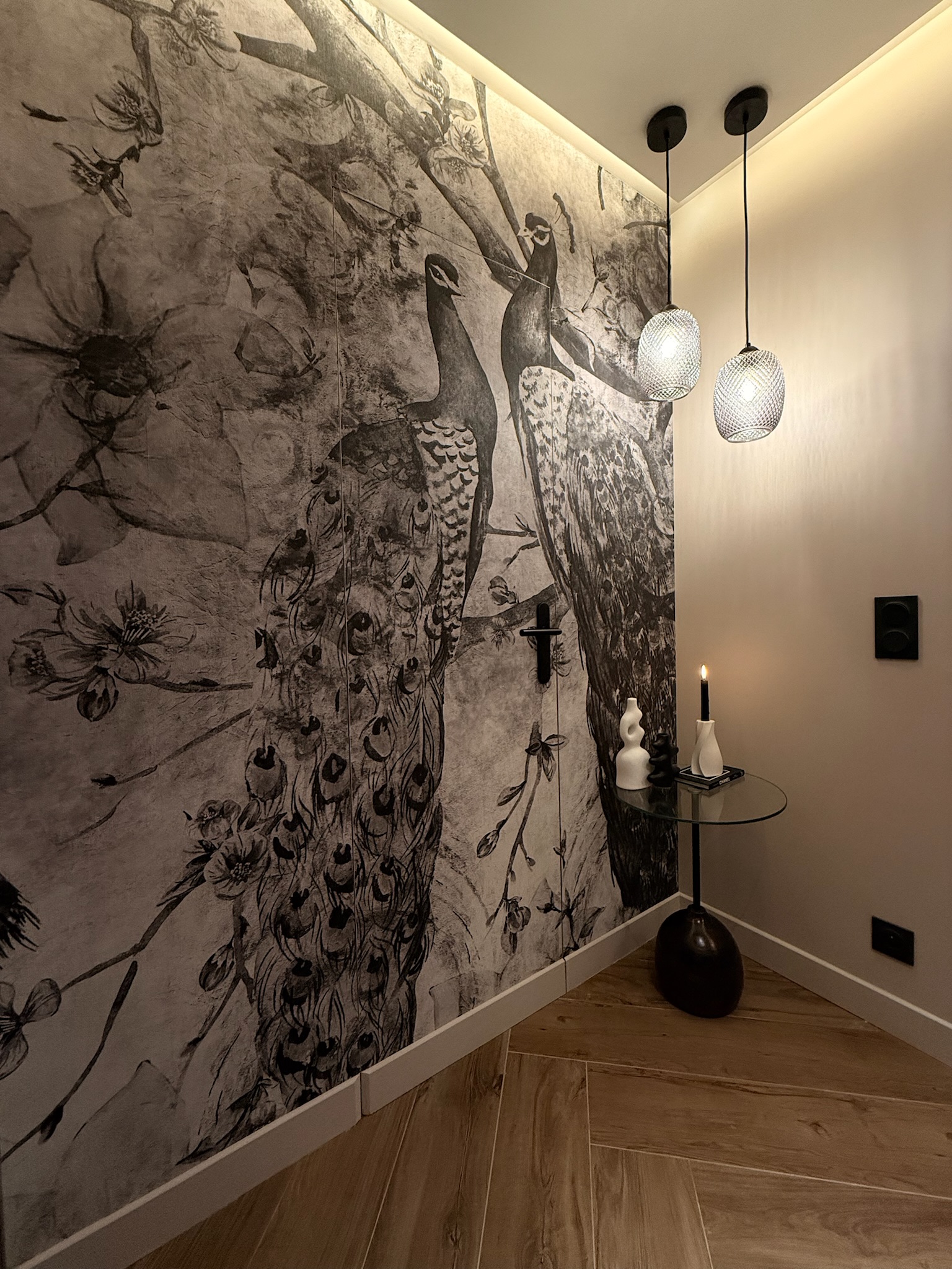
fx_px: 513
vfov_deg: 102.1
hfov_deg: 85.7
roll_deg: +1.4
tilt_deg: -1.2
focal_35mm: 14
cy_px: 634
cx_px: 476
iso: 250
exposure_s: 1/100
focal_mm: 2.22
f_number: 2.2
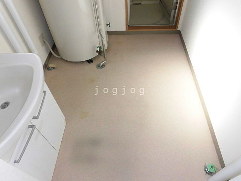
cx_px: 120
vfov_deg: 56.8
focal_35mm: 24
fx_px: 167
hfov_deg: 71.6
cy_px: 90
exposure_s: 1/500
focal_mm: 4.3
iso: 320
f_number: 3.1
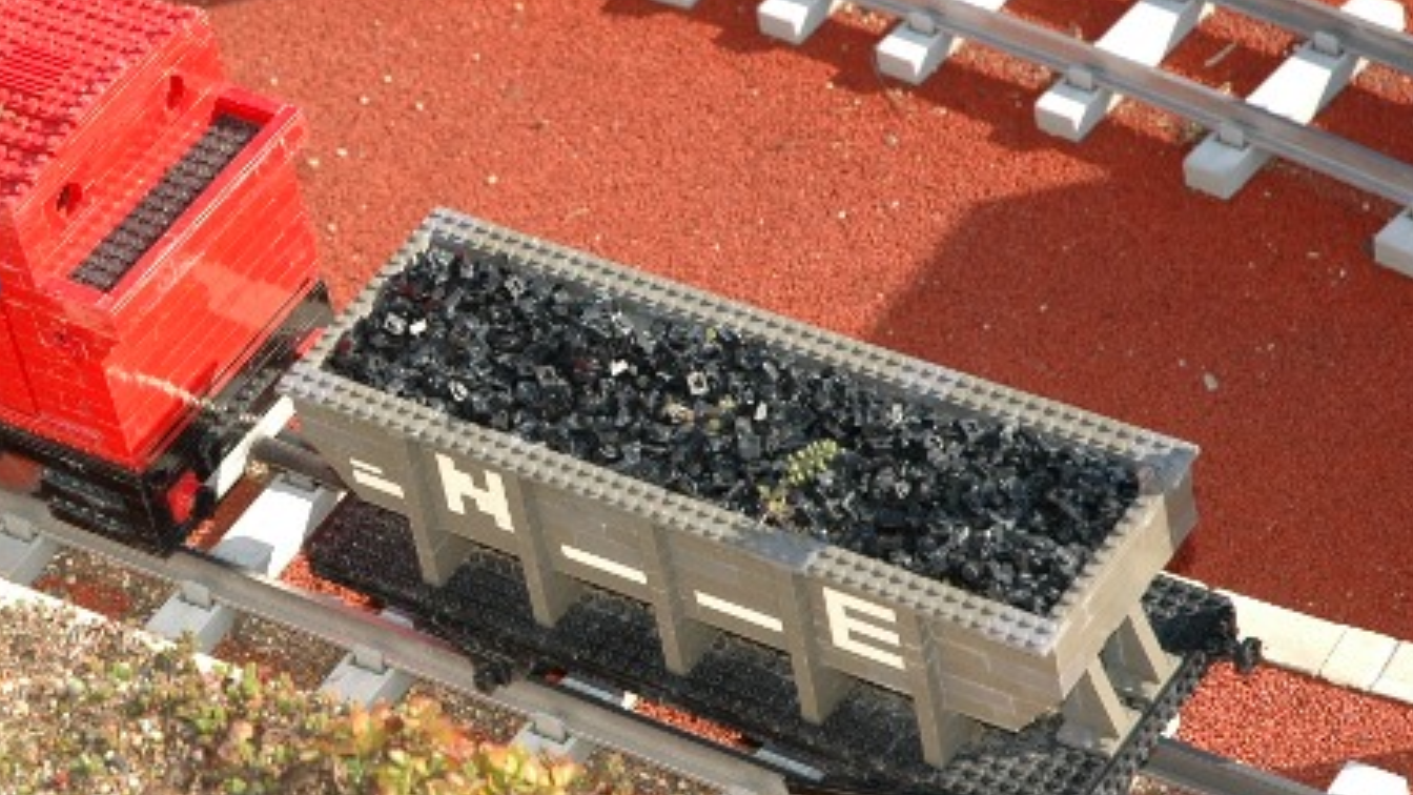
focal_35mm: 157
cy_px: 290
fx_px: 5882
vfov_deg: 7.7
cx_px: 271
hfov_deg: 13.6
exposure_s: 1/400
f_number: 4.5
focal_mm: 56
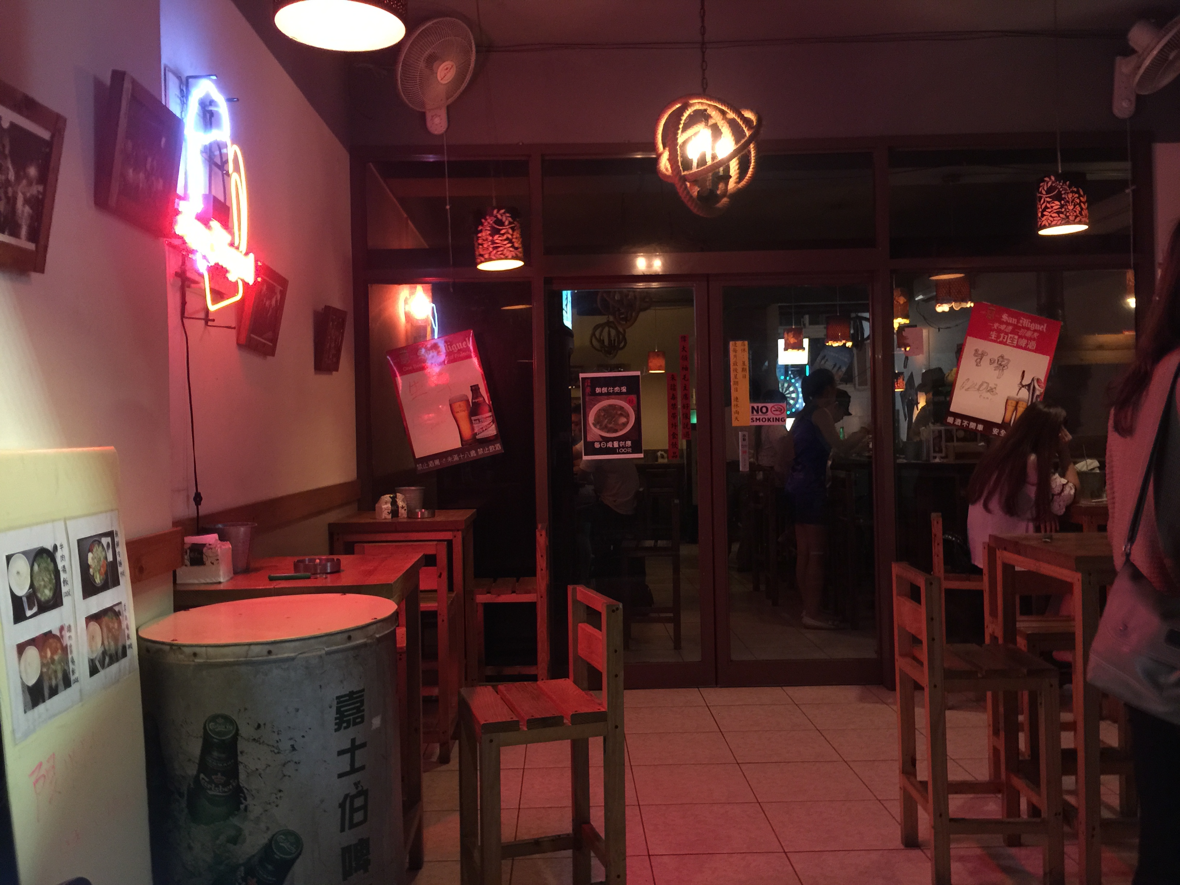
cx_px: 590
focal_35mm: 29
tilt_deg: -1.1
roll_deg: +0.4
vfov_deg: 48.2
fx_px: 989
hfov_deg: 61.7
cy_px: 442
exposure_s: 1/4
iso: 100
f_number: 2.2
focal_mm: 4.15
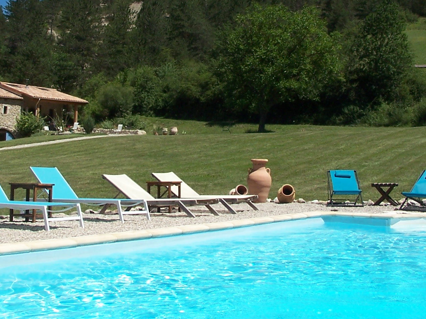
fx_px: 849
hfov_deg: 28.1
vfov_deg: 21.0
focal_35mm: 69
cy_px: 61
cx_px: 158
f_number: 5.6
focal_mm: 6.3
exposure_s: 1/350
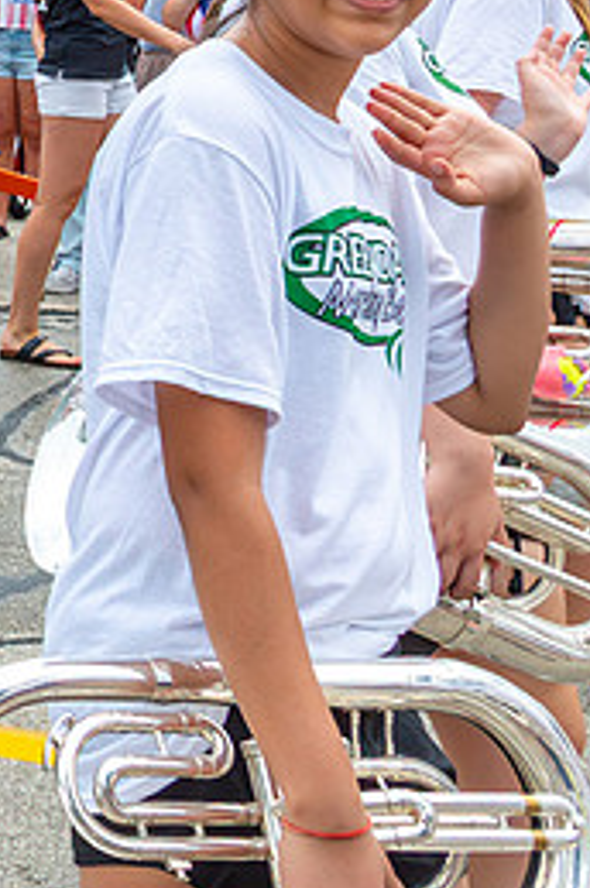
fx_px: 2391
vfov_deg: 20.3
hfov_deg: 11.9
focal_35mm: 97
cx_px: -748
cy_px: -18
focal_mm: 24
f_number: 10
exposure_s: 1/1600
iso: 1250
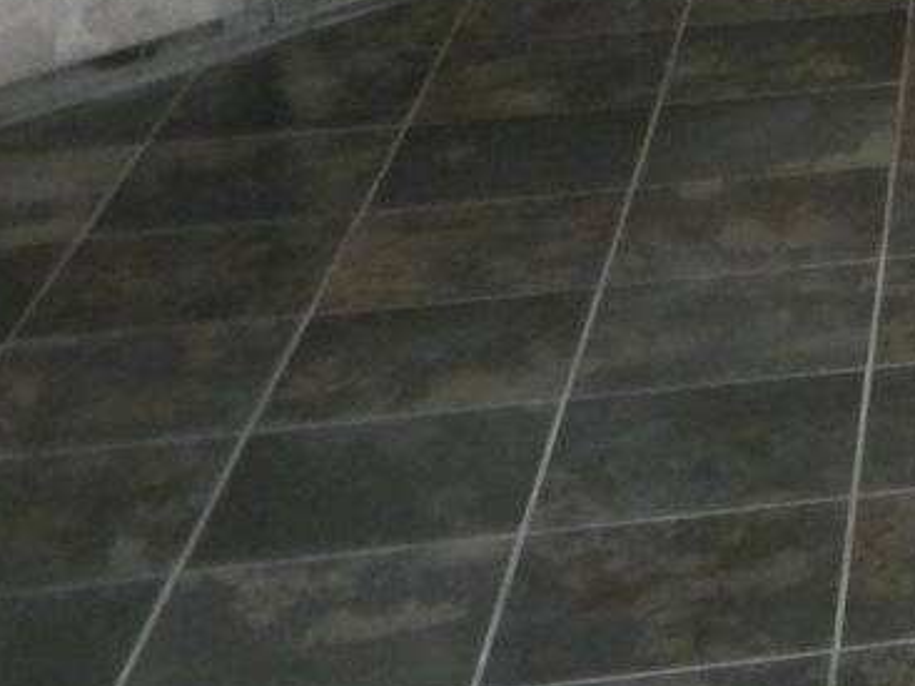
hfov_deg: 13.3
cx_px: 1967
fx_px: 3224
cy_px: 222
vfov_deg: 12.1
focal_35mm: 122
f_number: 3.5
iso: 200
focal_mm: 5
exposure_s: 1/26
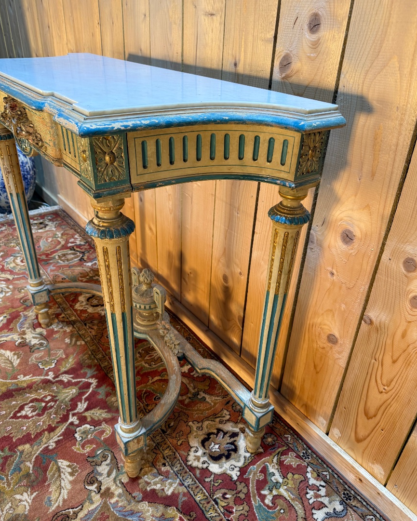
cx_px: 207
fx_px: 401
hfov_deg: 54.9
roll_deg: -1.9
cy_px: 273
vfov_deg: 66.0
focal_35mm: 26
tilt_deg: -30.3
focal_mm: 6.76
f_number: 1.78
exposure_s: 1/50
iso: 100
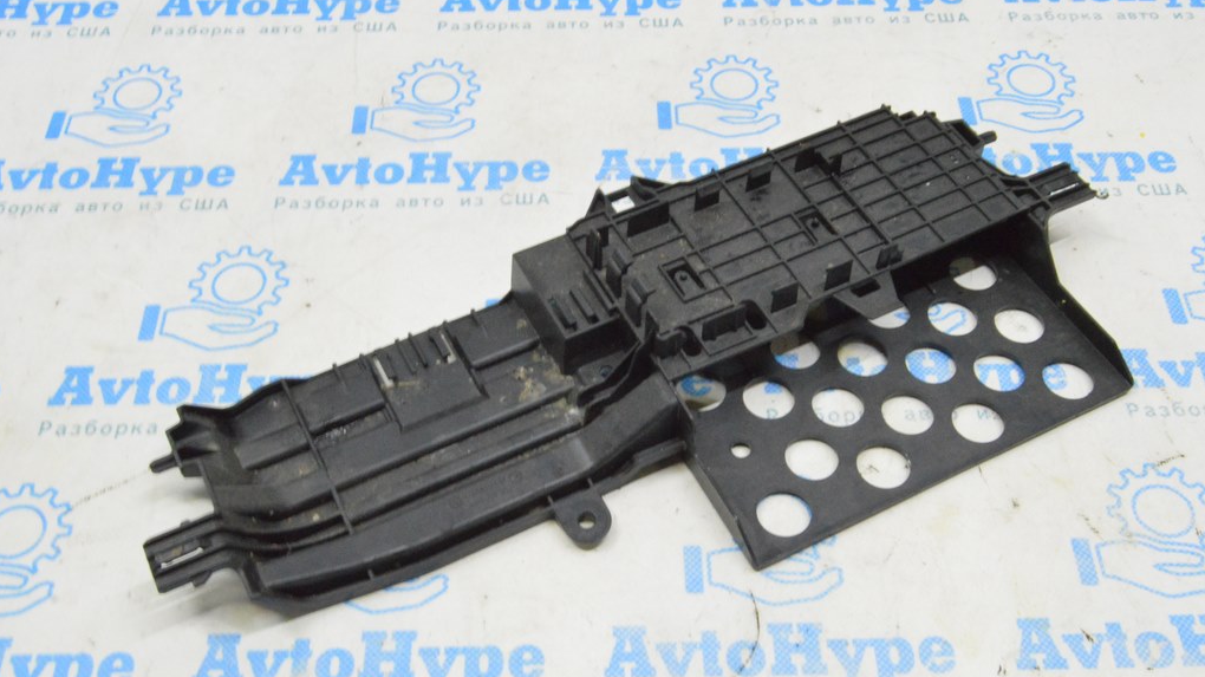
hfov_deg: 49.4
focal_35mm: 41
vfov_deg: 29.0
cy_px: 351
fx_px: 1310
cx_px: 601
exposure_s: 1/15
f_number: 20
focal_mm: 26
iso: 6400
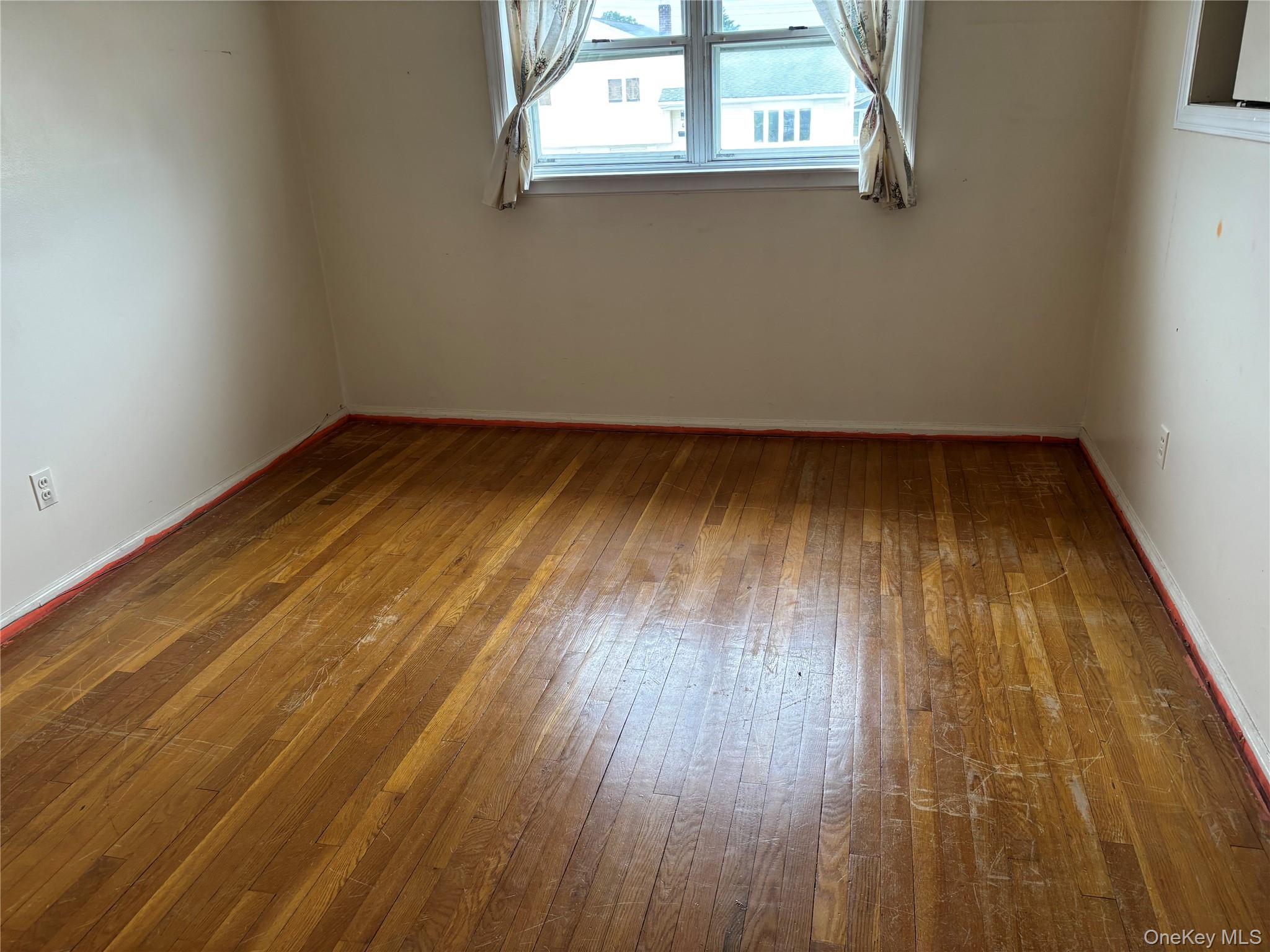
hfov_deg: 67.3
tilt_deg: -21.5
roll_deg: +3.7
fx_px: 954
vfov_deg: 53.1
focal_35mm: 26
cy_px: 476
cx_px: 635
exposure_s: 1/60
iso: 80
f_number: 1.6
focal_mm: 5.96
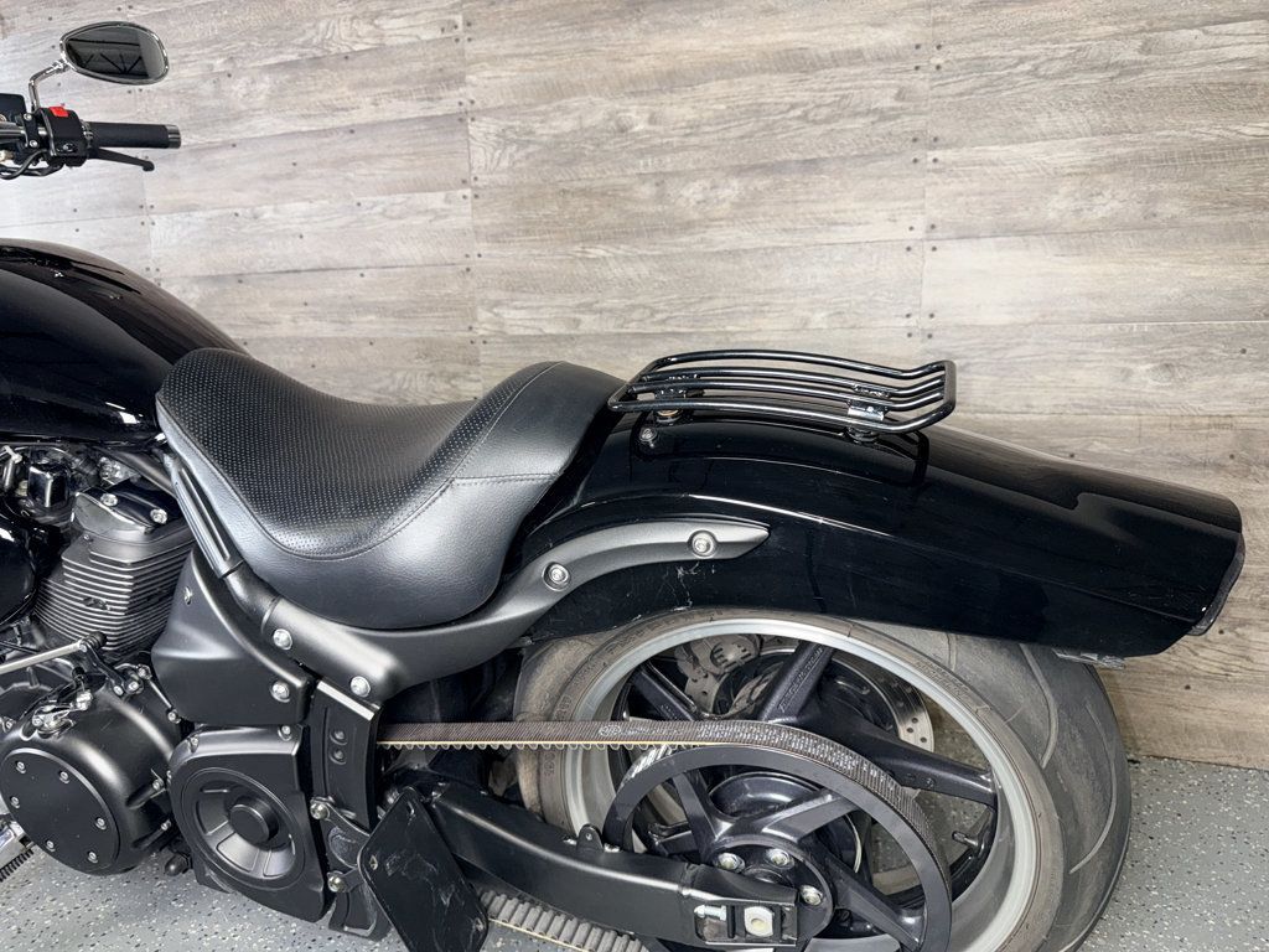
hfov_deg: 71.6
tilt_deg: -7.8
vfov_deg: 56.8
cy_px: 476
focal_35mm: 24
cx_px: 634
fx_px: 880
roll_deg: +0.9
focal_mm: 6.76
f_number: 1.78
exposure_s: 1/27
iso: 64
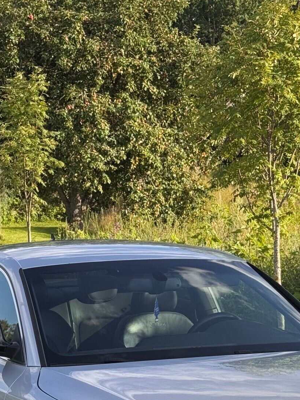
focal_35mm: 115
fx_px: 1329
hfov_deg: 12.9
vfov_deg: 17.0
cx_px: 181
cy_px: 330
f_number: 1.78
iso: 64
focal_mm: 6.76
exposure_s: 1/1984
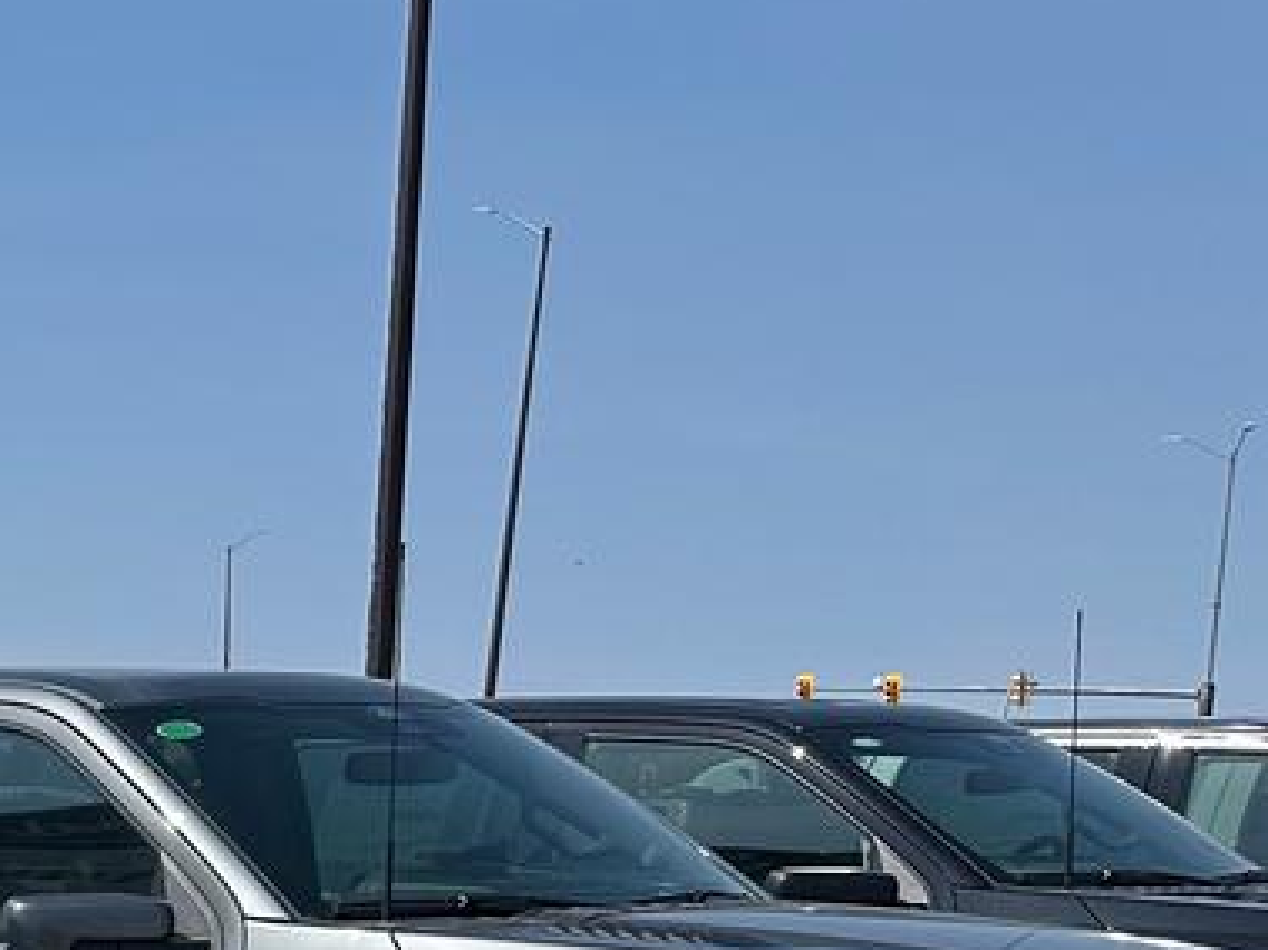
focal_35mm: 81
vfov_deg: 16.9
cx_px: -867
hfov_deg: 19.5
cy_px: 1315
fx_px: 2966
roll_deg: +0.3
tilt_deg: -8.5
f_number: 1.78
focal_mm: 6.86
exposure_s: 1/7576
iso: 80
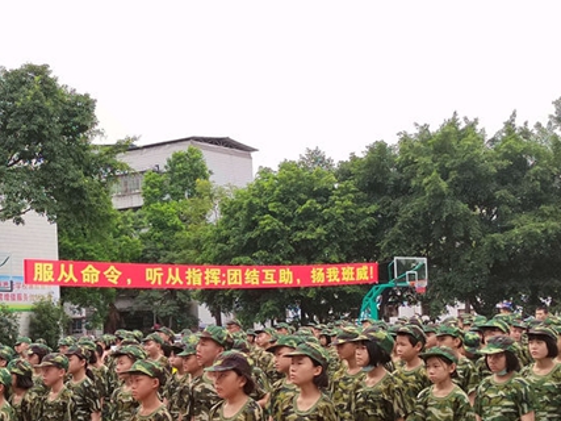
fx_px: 1069
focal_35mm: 66
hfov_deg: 29.1
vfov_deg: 22.1
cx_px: 173
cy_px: 297
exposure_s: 1/182
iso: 100
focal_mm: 5.52
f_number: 1.9
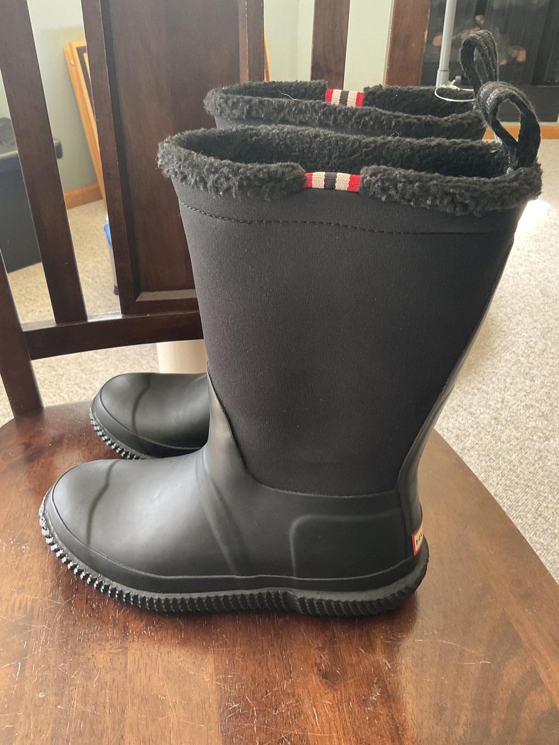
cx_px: 280
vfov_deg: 61.7
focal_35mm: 29
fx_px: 624
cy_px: 372
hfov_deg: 48.2
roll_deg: -1.7
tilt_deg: -37.0
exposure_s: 1/60
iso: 100
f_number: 1.8
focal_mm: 3
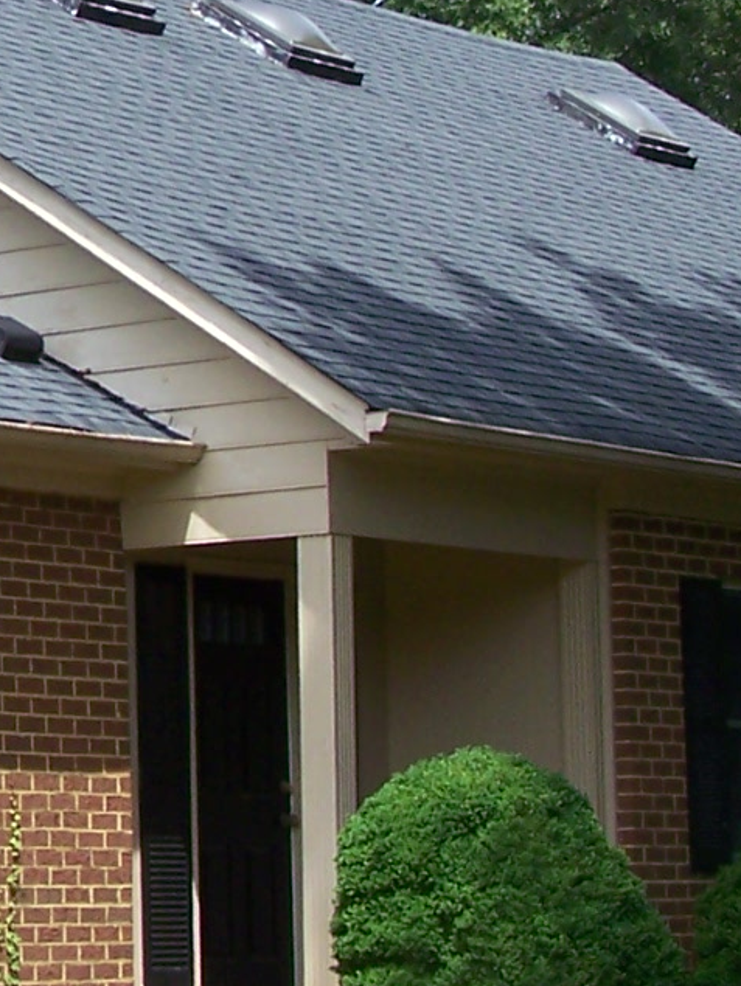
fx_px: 4420
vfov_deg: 12.7
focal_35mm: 155
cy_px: 210
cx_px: -245
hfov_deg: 9.4
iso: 64
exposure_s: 1/250
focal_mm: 6.3
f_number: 4
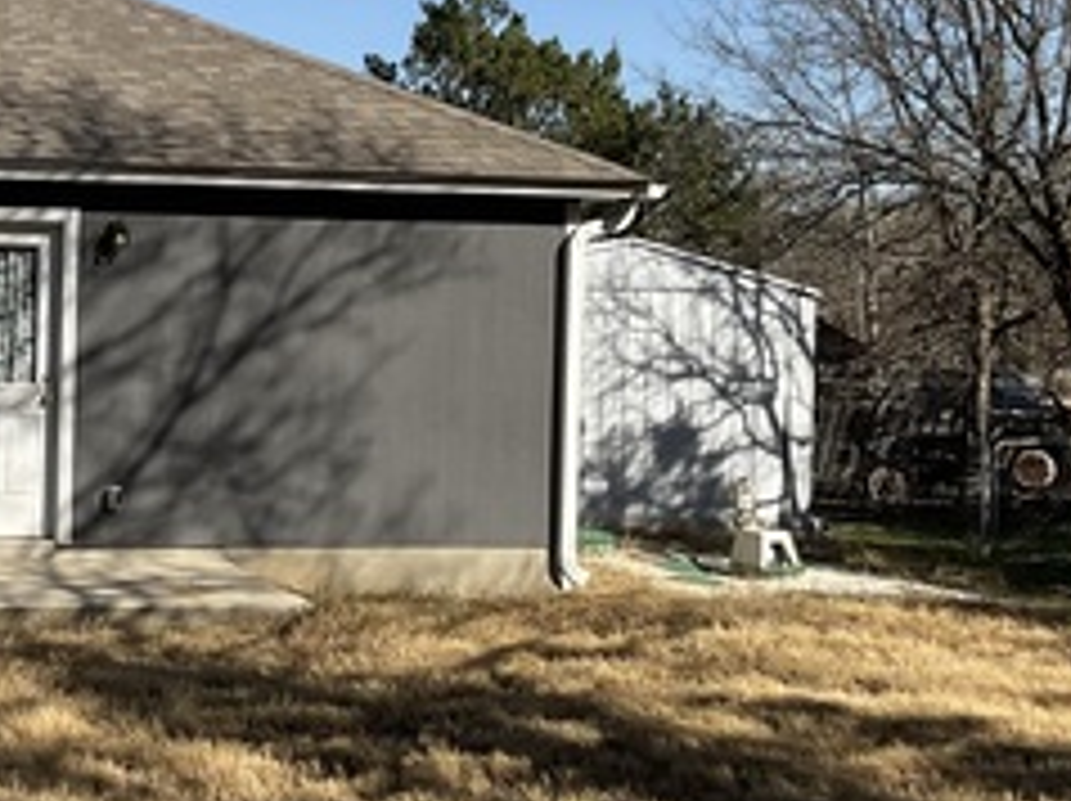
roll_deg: -2.0
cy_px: 356
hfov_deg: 24.2
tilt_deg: -1.8
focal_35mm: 78
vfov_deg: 18.9
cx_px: 58
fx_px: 2411
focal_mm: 3
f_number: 1.8
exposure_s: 1/1912
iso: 16
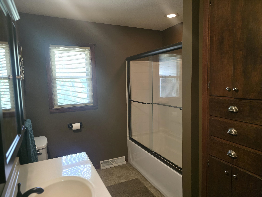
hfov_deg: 73.9
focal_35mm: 23
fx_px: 174
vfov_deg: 58.9
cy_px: 98
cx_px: 131
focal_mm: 6.3
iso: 1000
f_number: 1.7
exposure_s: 1/120
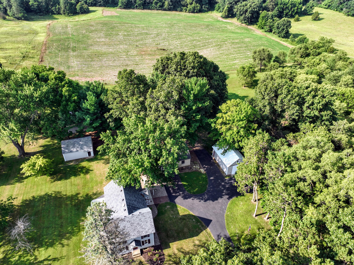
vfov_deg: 56.8
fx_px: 245
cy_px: 132
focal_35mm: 24
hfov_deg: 71.6
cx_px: 177
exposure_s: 1/500
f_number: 2.8
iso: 100
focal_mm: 12.29
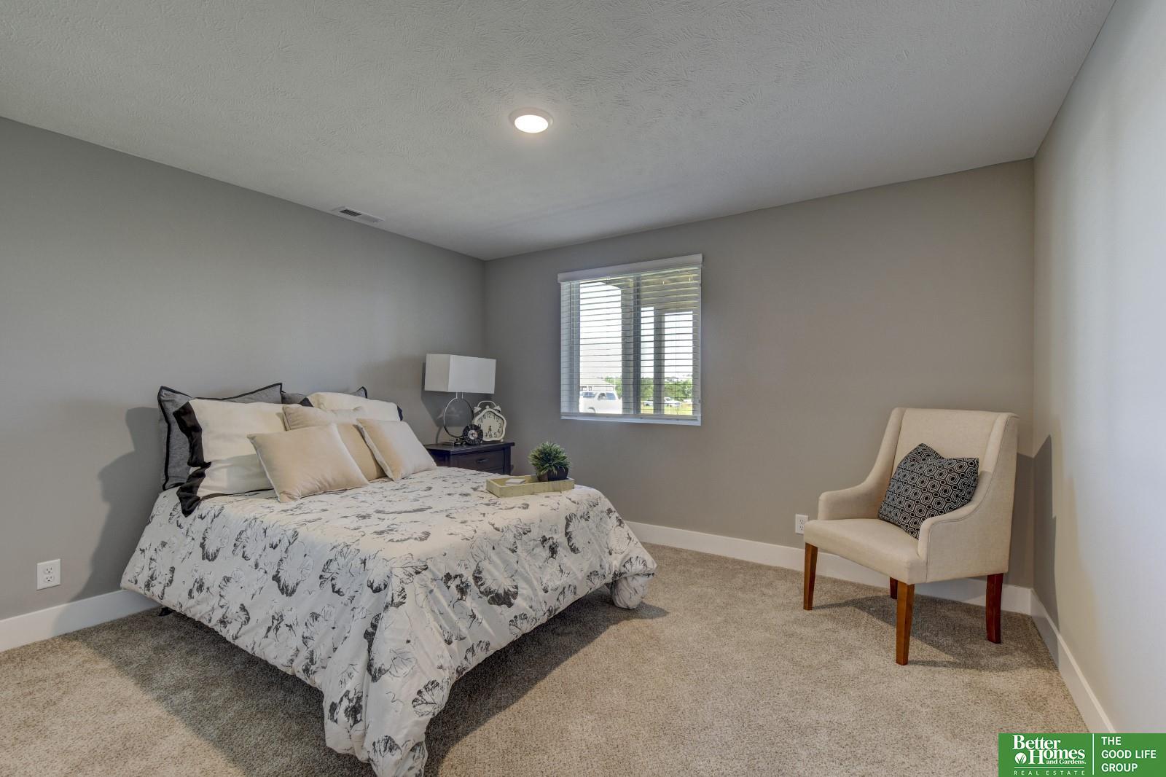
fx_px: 486
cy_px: 388
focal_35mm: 15
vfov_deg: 77.3
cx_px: 583
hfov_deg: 100.4
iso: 400
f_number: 8
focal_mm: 10
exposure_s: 1/5
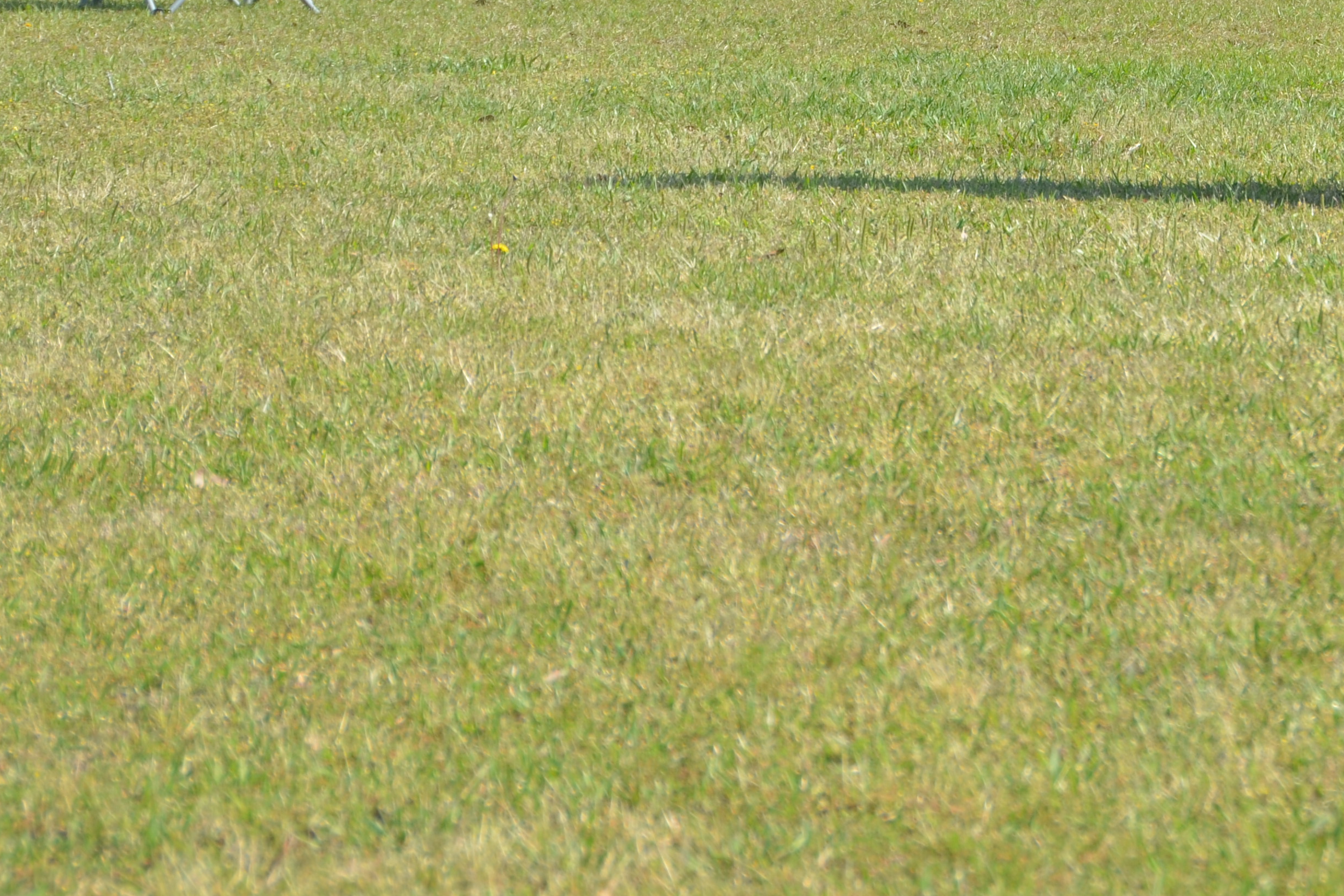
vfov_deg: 6.5
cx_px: 1175
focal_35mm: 210
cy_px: 8
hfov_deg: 9.8
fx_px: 7839
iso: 180
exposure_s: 1/250
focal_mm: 70
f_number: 8
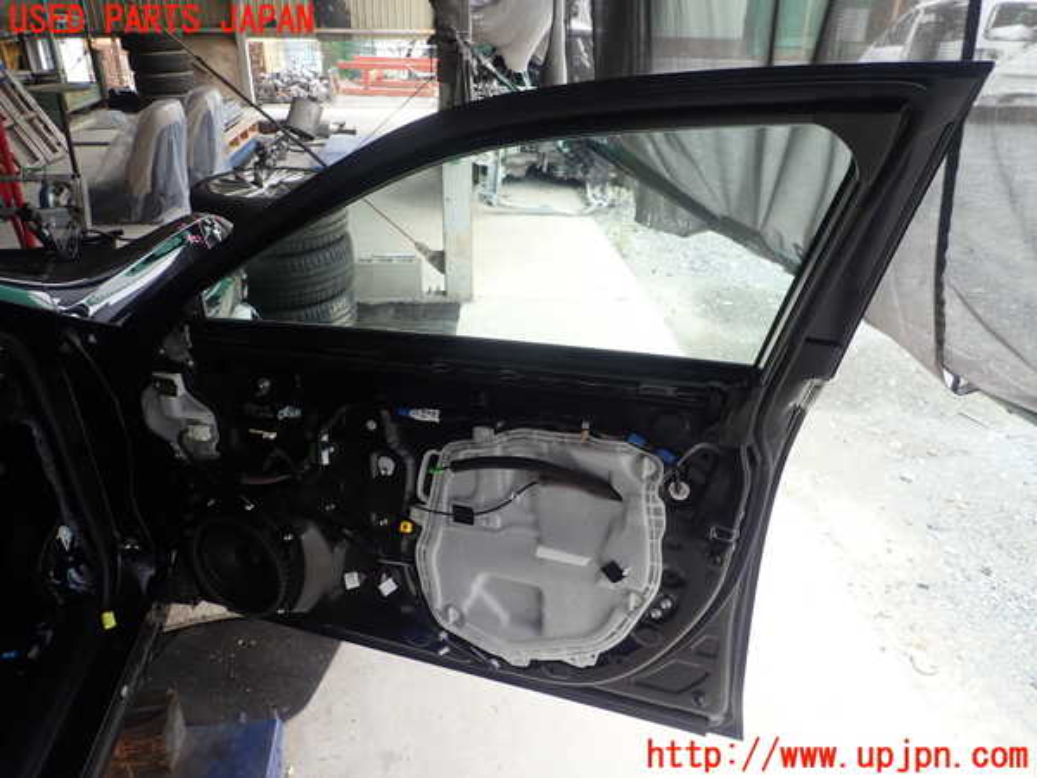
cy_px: 389
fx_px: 749
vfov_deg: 54.9
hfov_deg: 69.4
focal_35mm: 25
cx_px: 518
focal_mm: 4.5
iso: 100
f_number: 2.8
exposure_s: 1/60
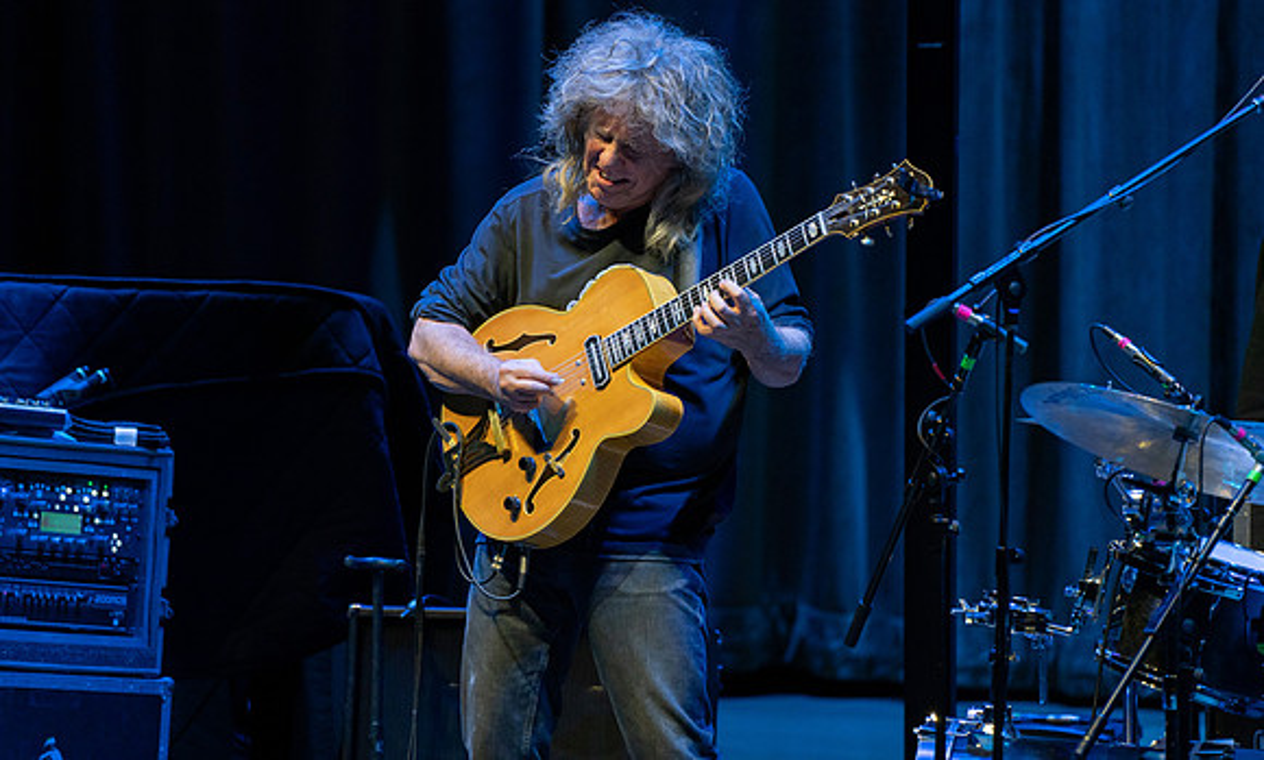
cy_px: 339
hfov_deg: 5.2
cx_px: 632
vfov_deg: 3.1
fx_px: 13937
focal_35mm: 409
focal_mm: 397
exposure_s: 1/320
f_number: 7.1
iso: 3200
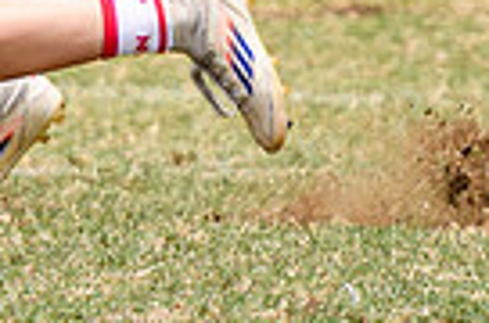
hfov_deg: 0.9
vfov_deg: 0.6
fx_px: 32307
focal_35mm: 2384
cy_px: -144
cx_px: -217
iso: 100
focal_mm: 200
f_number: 3.2
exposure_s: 1/1600
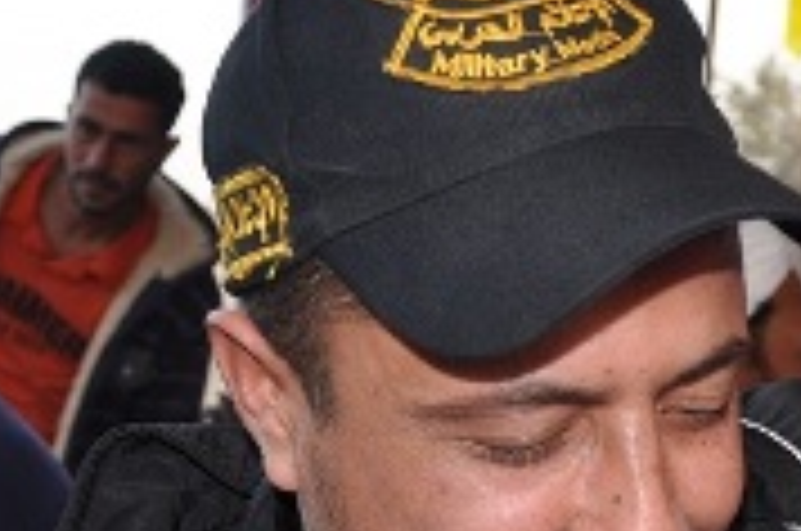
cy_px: 497
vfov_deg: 13.9
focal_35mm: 97
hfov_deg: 20.1
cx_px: 882
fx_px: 2154
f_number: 3.5
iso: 200
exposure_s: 1/60
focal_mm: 18
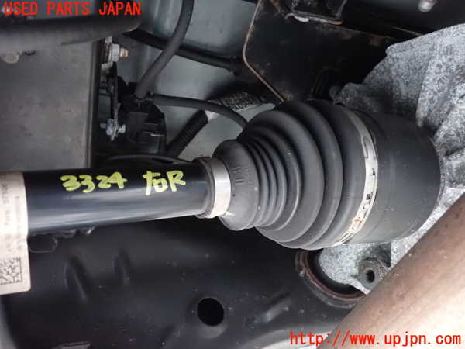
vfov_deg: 46.8
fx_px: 403
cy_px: 174
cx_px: 232
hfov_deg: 60.0
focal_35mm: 30
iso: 1600
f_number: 2.3
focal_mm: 5.4
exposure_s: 1/8
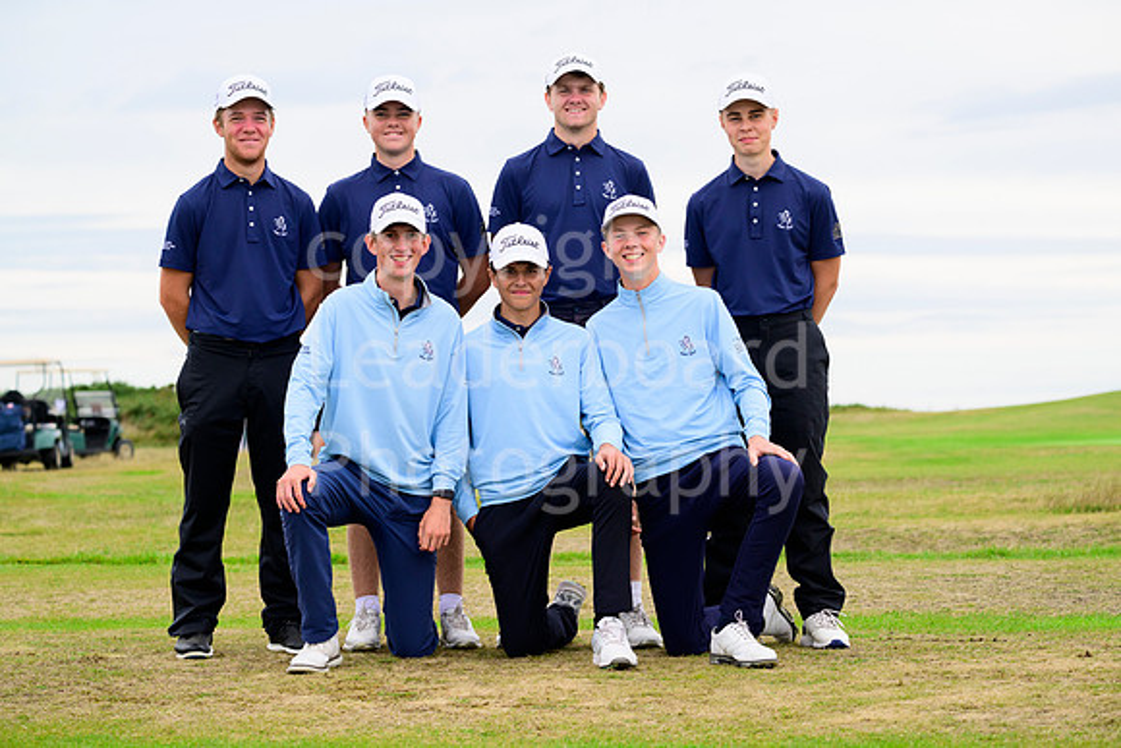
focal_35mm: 120
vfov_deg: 11.4
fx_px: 3737
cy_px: 374
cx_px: 560
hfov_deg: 17.1
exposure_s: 1/800
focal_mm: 120
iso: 800
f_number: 6.3
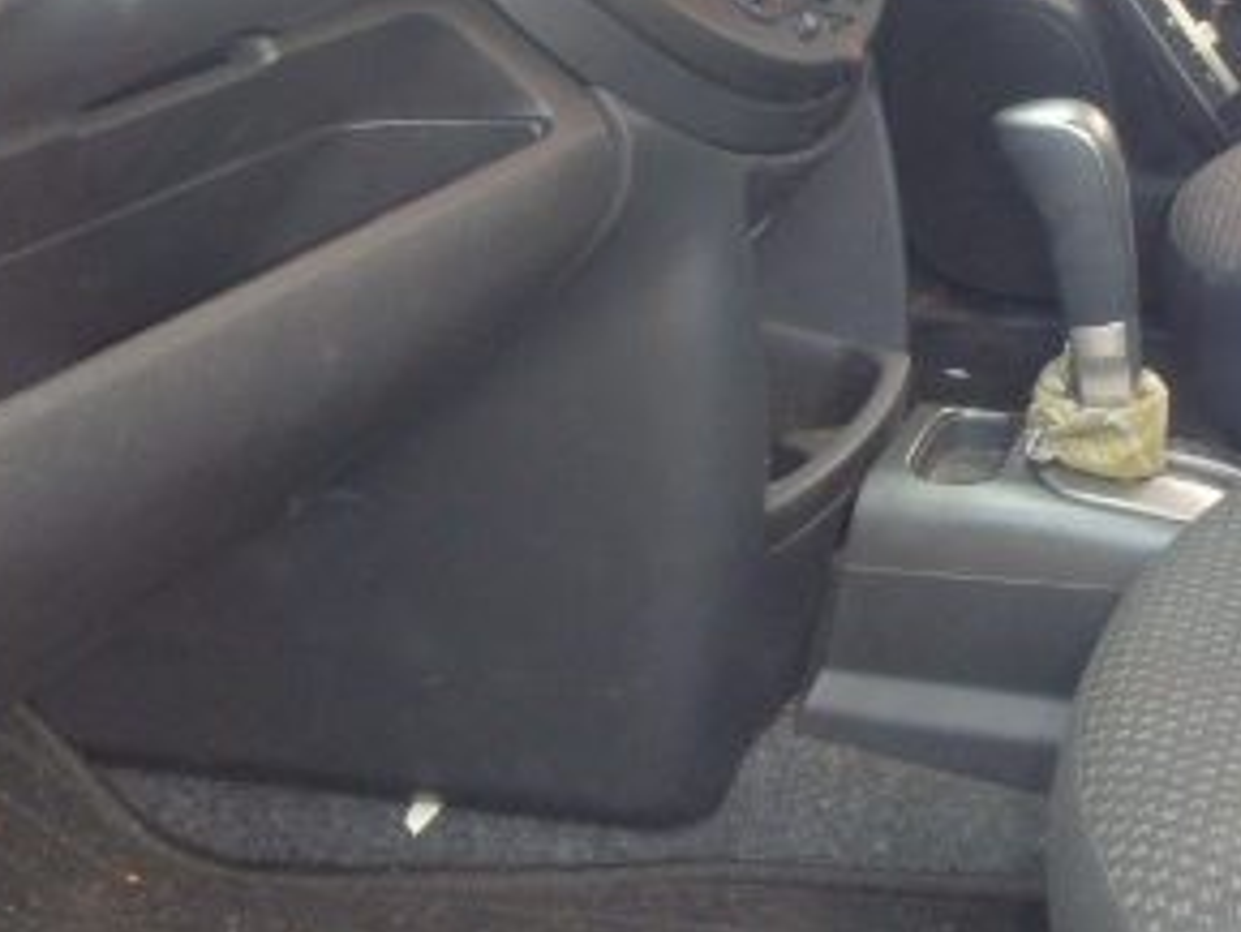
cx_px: 1245
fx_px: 2224
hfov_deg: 29.1
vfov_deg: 22.8
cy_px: 13
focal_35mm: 62
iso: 125
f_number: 3.9
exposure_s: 1/80
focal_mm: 5
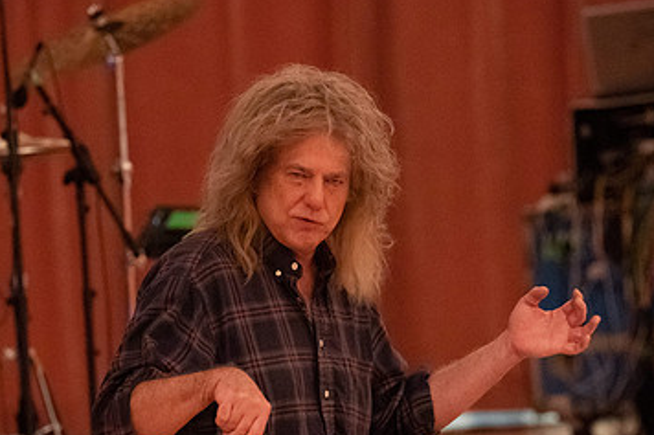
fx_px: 5919
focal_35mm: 326
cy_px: 300
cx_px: 321
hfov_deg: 6.3
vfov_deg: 4.2
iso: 20000
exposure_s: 1/160
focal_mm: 200
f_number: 4.5
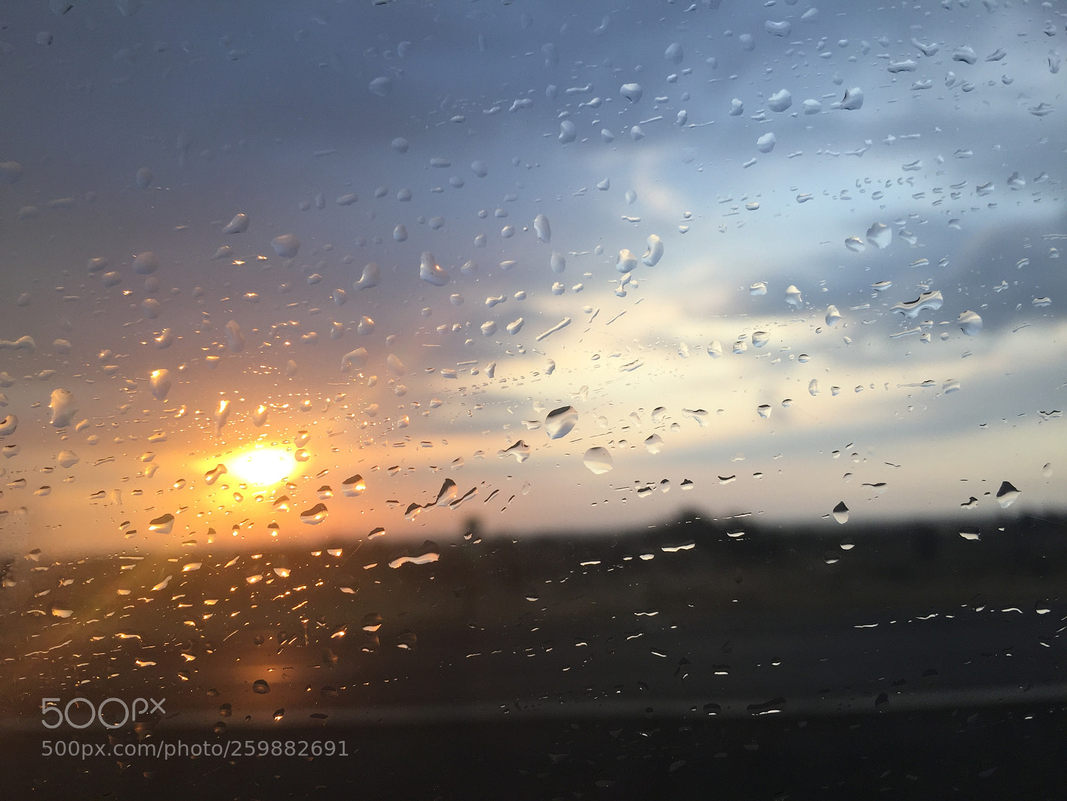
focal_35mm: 29
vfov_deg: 48.2
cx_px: 534
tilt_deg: +8.4
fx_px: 894
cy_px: 400
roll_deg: +3.7
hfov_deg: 61.7
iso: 32
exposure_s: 1/217
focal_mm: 4.15
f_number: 2.2
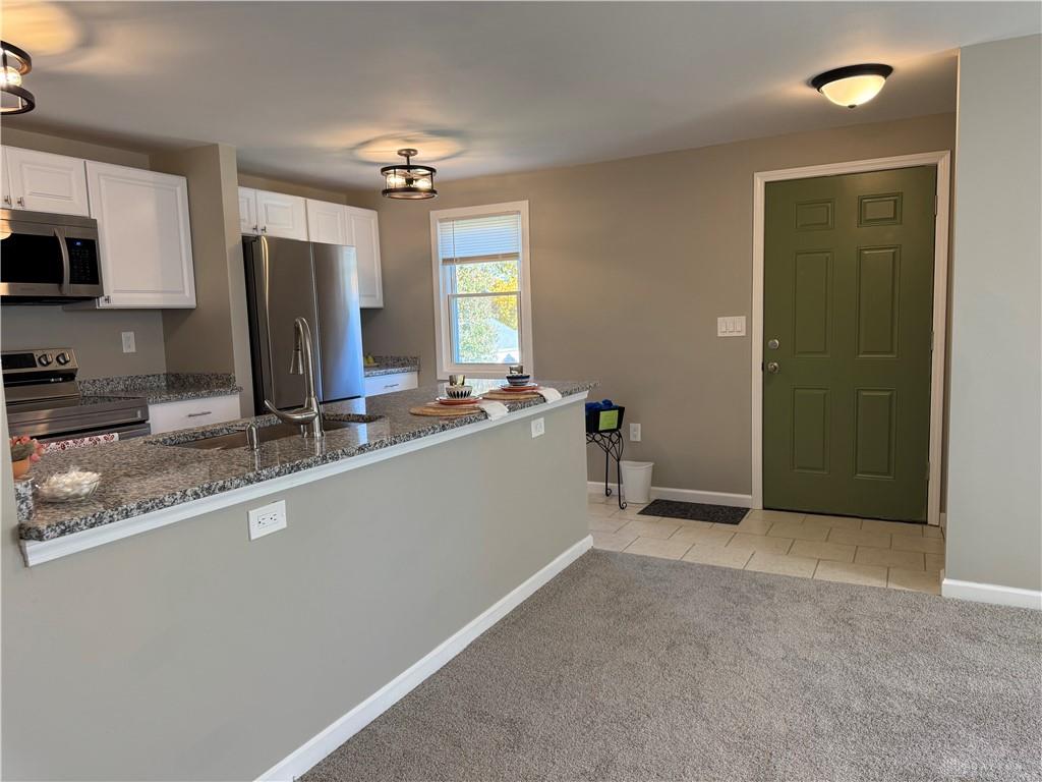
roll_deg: +1.6
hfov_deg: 71.6
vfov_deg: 56.8
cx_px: 521
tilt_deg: -6.7
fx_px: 722
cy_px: 391
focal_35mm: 24
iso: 125
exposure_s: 1/120
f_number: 1.78
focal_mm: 6.76
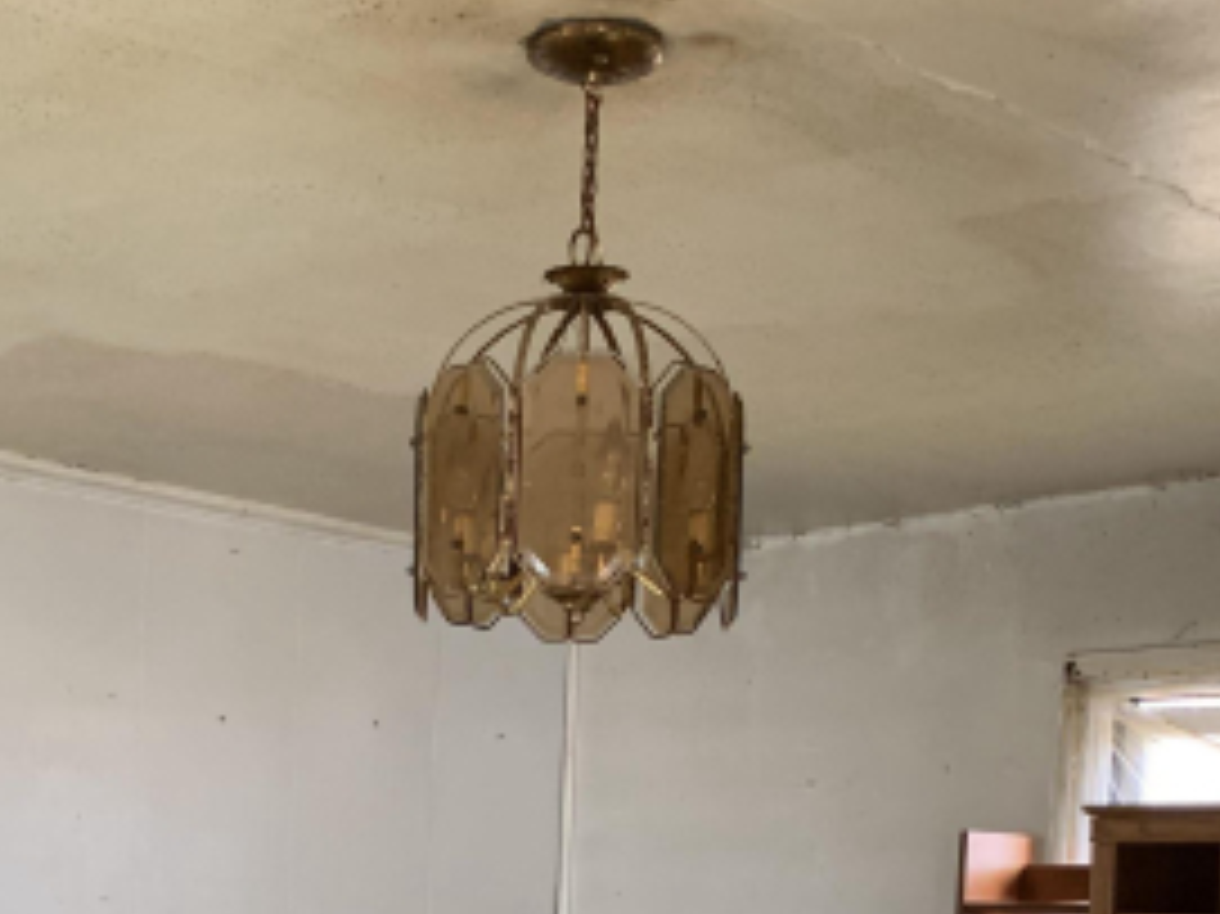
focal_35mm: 64
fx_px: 2255
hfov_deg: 30.1
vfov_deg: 21.2
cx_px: 403
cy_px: 1117
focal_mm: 4.25
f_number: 1.8
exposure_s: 1/60
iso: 160
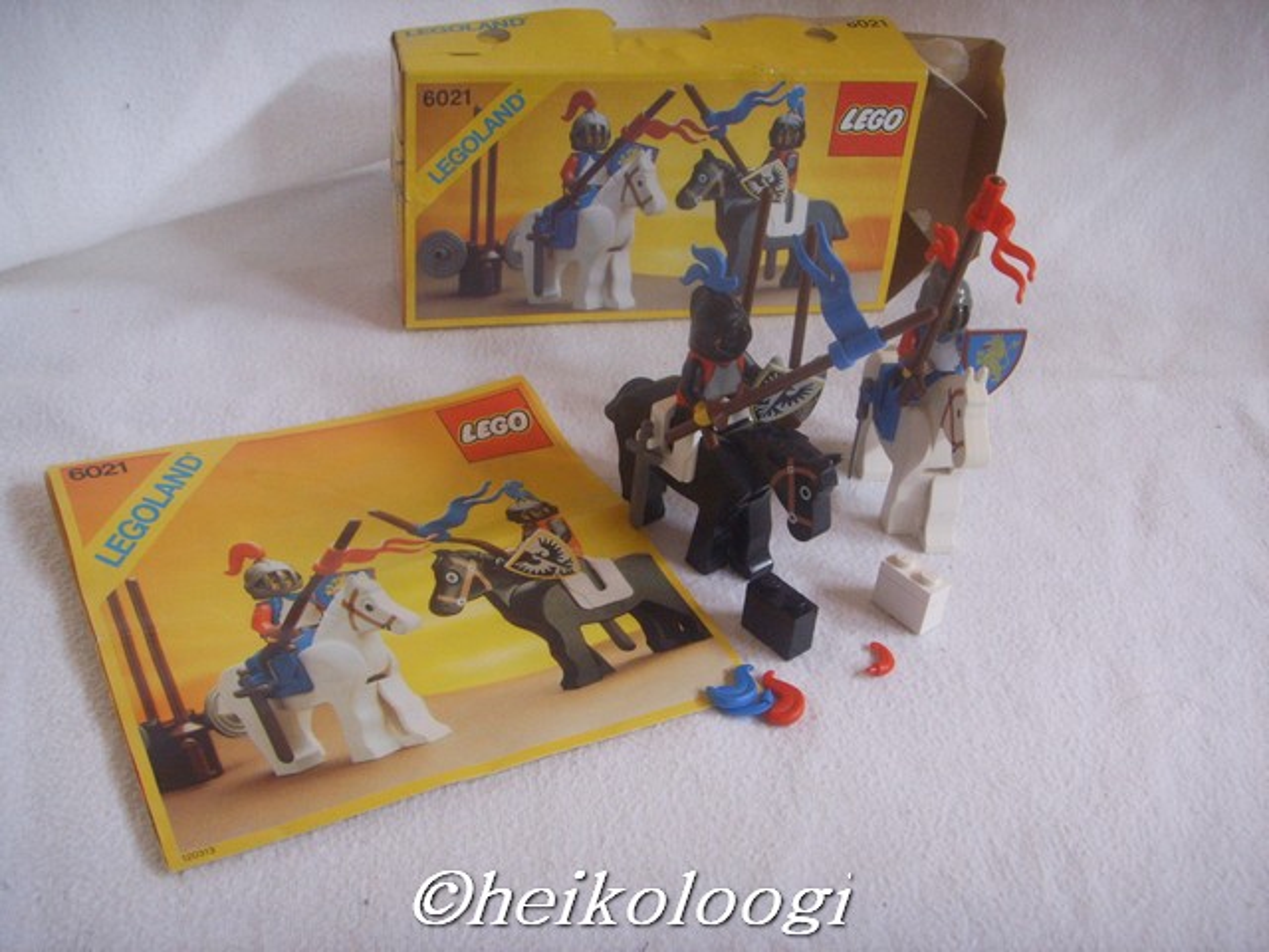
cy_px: 476
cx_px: 634
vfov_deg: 36.8
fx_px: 1430
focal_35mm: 39
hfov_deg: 47.9
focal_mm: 6.6
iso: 152
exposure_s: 1/45
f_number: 3.5
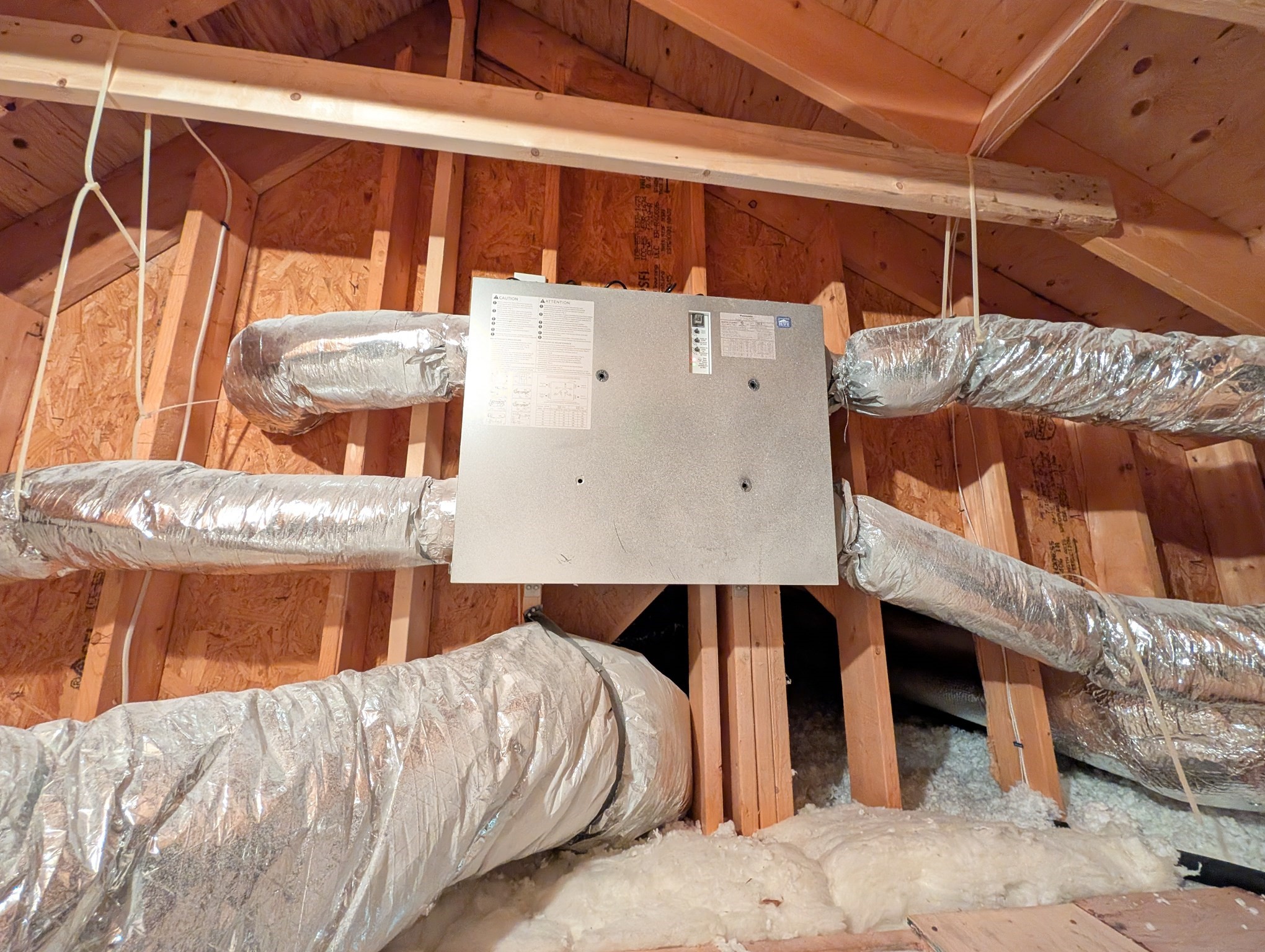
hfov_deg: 110.5
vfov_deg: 94.6
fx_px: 439
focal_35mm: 12
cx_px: 632
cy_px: 476
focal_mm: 2.02
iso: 1667
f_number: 1.7
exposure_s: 1/40
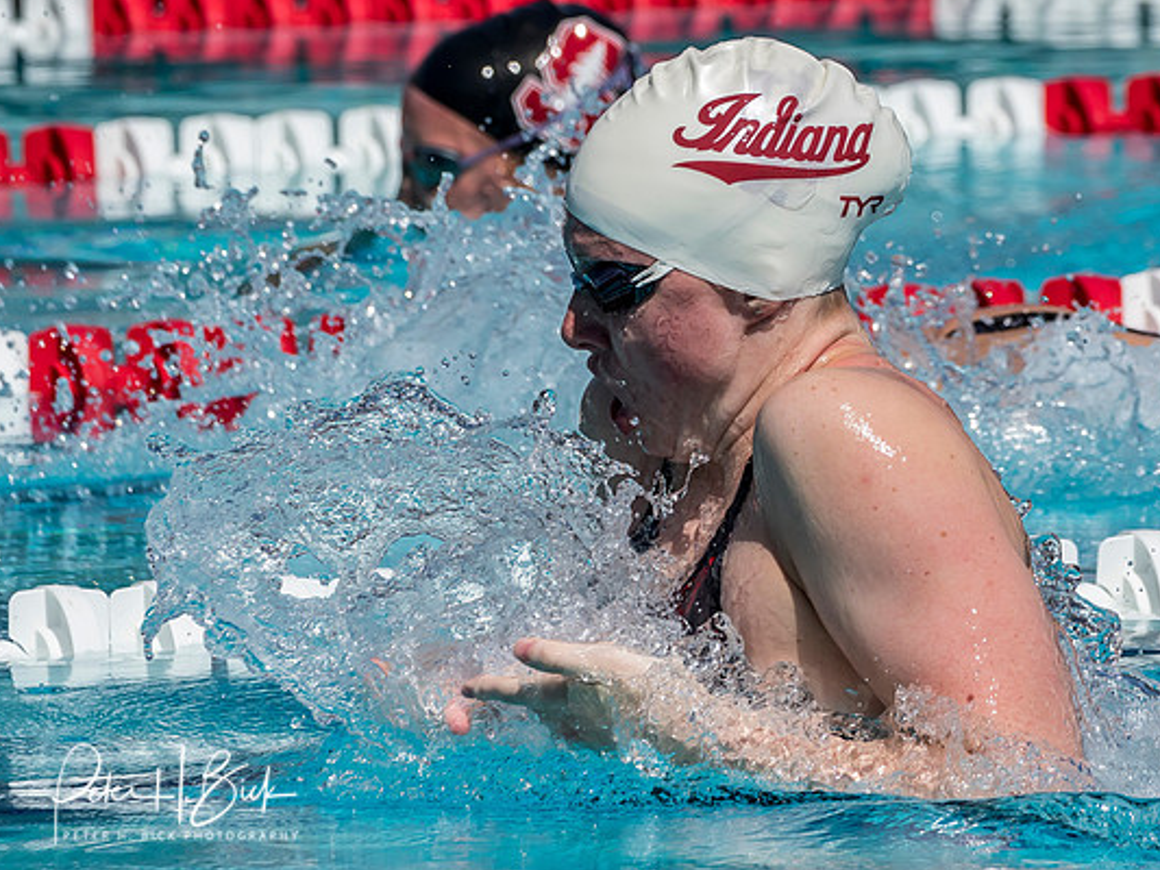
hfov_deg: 3.0
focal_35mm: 665
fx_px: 22290
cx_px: 830
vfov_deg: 2.2
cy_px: 266
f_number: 7.1
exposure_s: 1/1600
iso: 250
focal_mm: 200
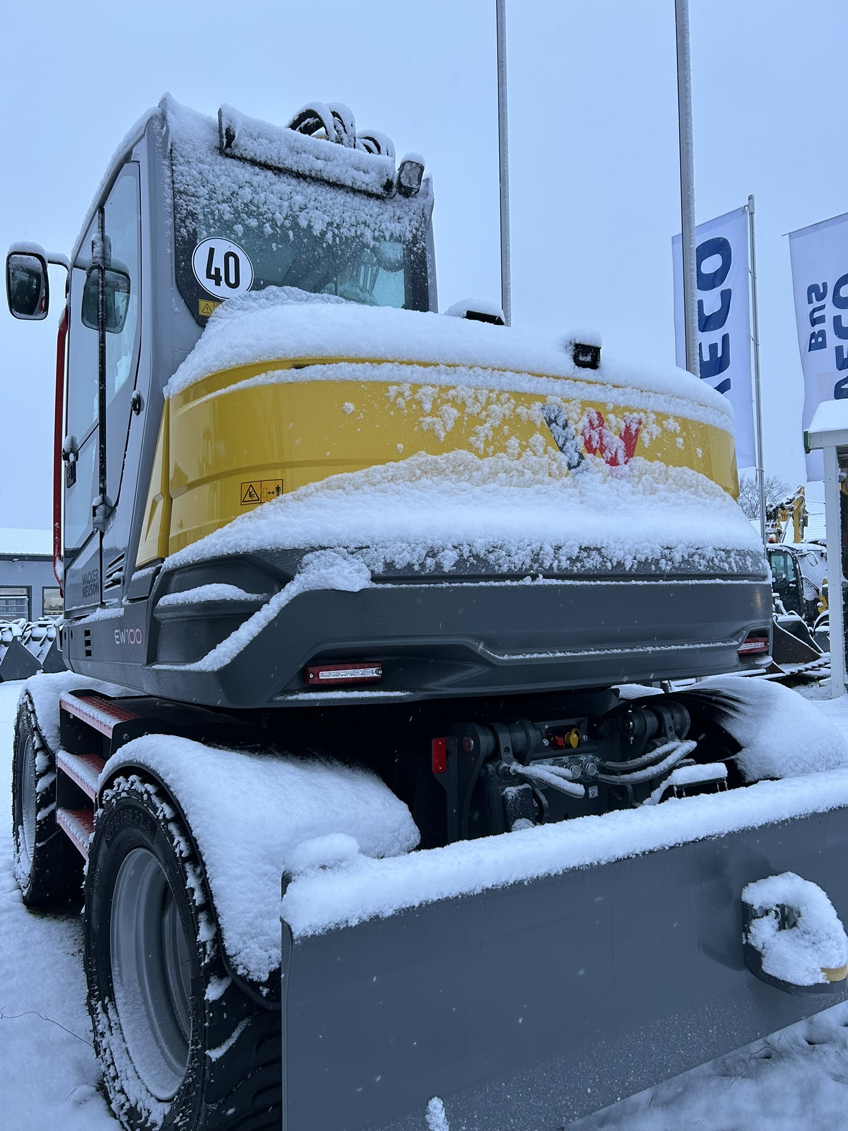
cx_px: 424
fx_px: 849
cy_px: 566
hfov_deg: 53.1
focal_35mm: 26
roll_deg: +0.3
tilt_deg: +2.7
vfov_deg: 67.3
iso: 100
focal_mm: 5.7
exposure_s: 1/121
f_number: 1.5
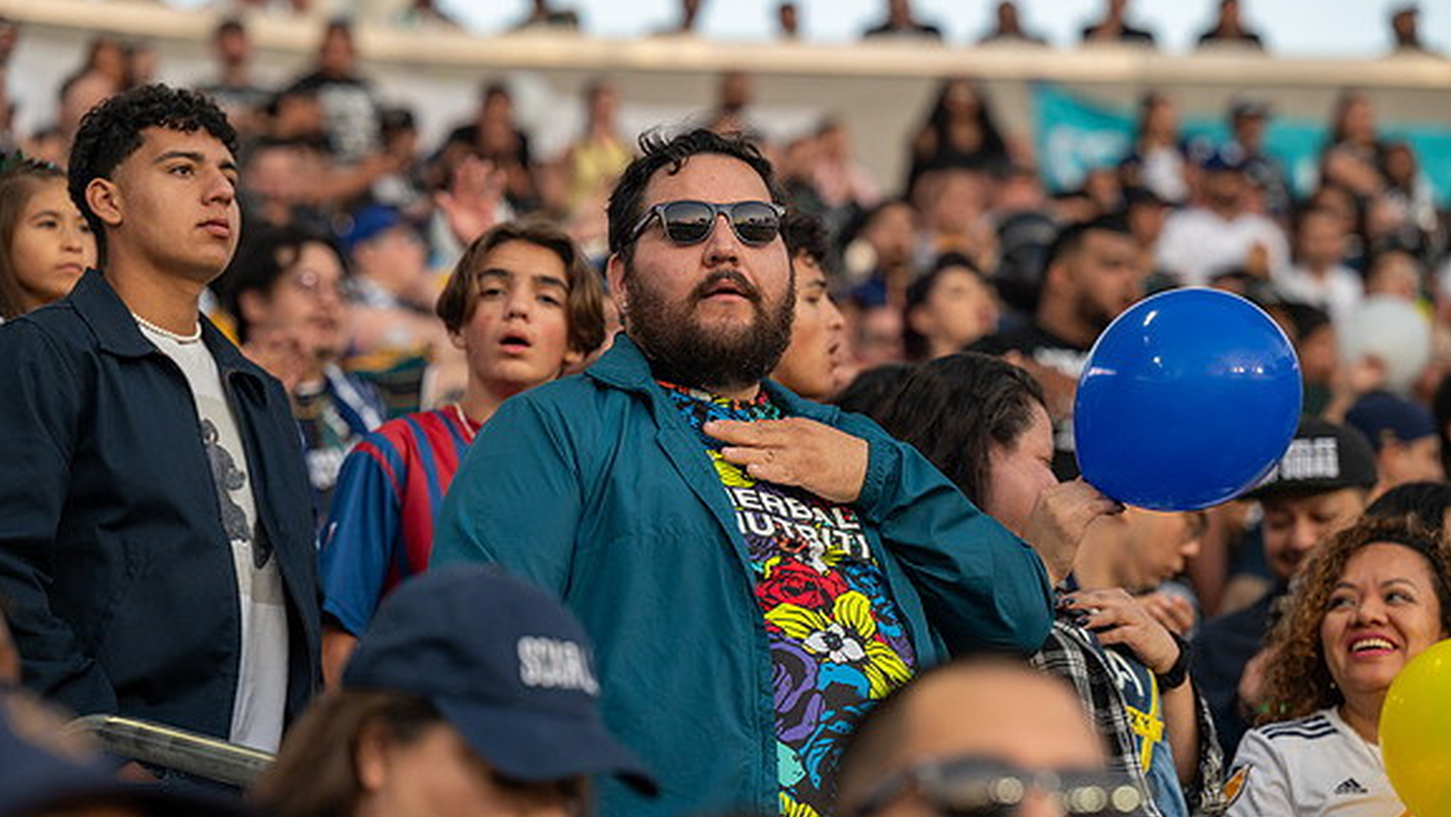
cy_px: 377
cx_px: 724
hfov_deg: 15.1
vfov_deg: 8.6
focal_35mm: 142
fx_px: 5465
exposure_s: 1/400
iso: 1400
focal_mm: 135
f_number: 4
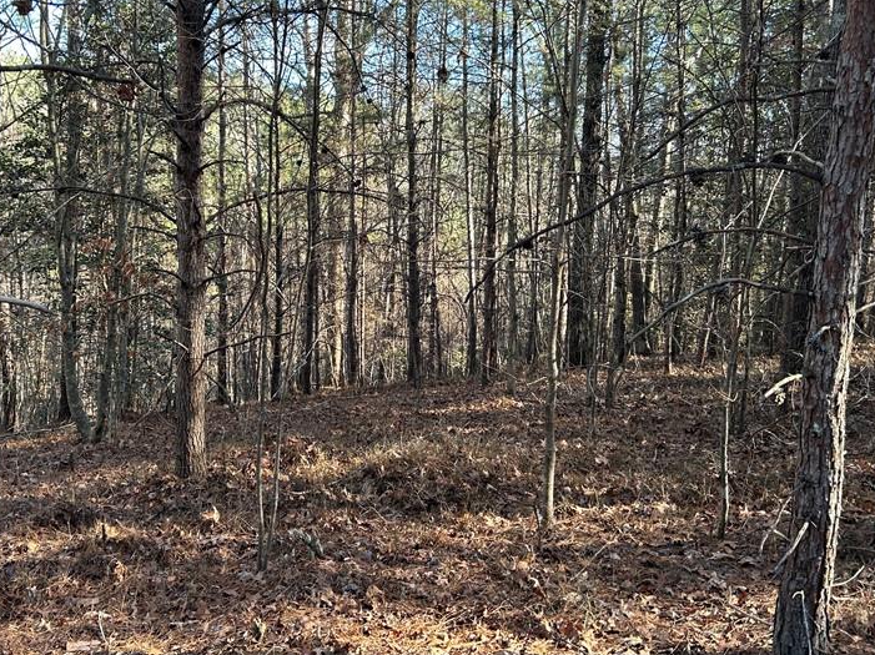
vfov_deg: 37.6
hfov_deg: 48.8
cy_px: 272
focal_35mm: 38
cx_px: 367
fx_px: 960
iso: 32
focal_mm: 5.7
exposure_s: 1/130
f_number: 1.5
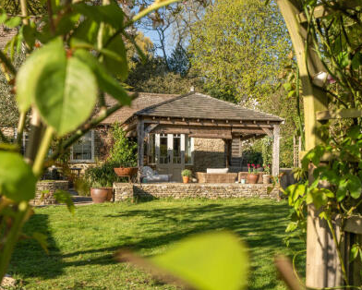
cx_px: 194
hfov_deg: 44.7
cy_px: 145
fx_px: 439
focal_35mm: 41
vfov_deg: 36.5
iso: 400
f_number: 8
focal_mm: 24
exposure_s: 1/500
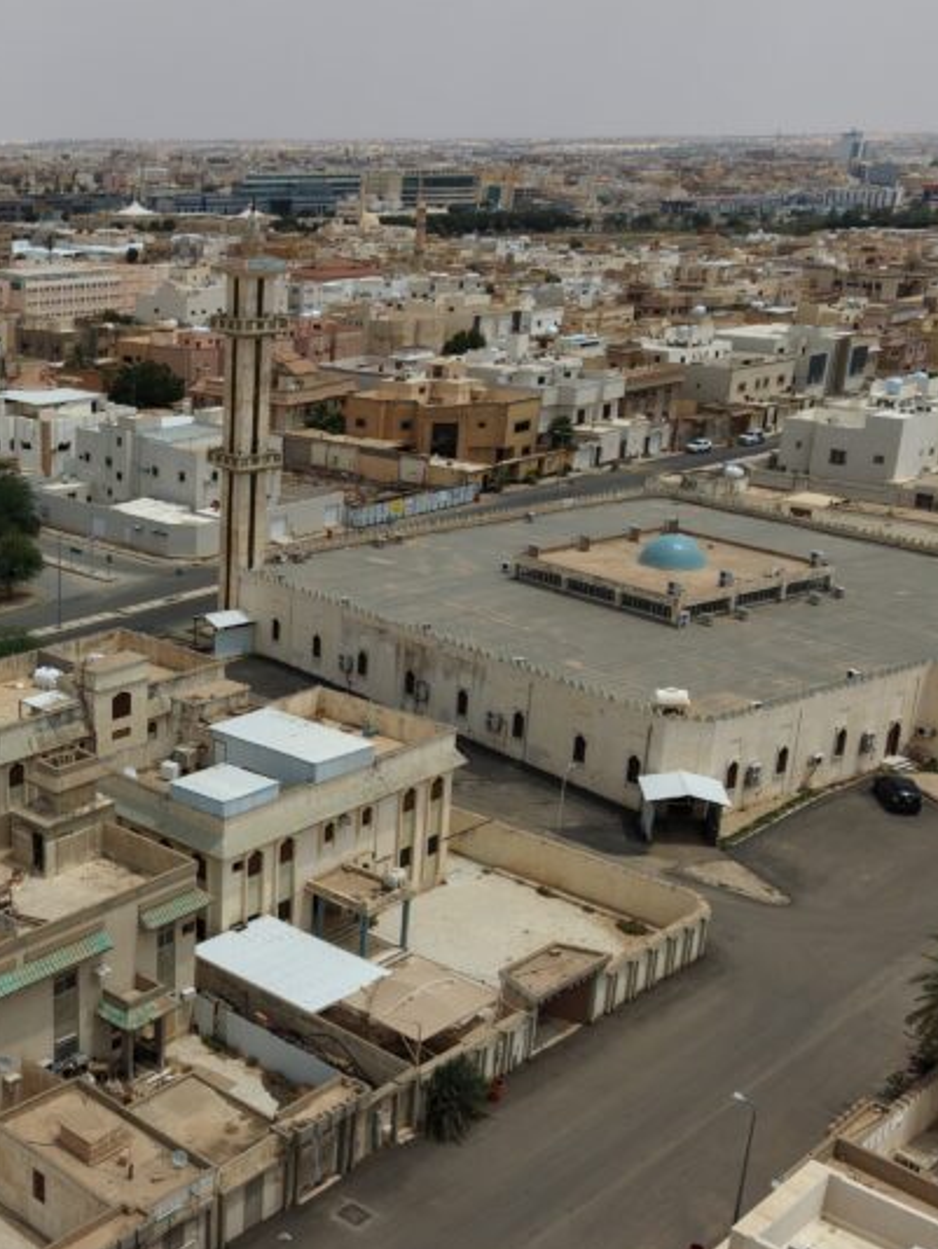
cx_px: 98
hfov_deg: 30.2
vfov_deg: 41.1
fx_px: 1661
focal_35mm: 46
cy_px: 737
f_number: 1.8
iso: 100
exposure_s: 1/6400
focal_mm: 8.67
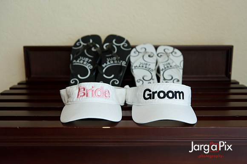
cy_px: 82
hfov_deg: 48.5
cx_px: 124
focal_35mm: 40
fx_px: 274
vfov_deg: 33.4
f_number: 3.2
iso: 1600
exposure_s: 1/125
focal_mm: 40
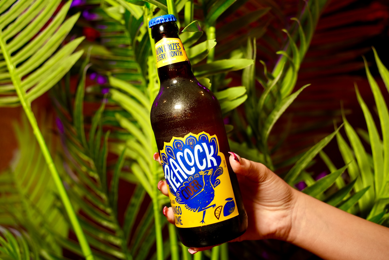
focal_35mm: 52
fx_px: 562
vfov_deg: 26.0
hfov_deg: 38.2
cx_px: 194
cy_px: 130
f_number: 3.5
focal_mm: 52
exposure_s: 1/60
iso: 1600
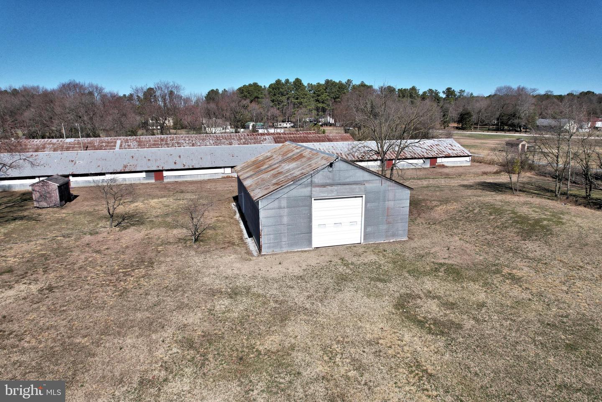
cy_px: 201
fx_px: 368
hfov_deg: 78.6
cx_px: 301
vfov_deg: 57.2
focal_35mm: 22
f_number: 2.8
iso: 100
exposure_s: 1/2000
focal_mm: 8.38
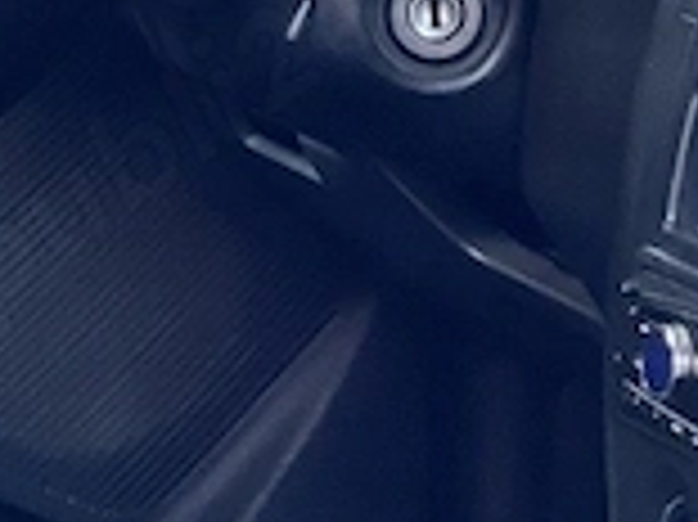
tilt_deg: -9.9
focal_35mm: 299
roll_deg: -0.2
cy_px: 112
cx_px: 419
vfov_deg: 5.0
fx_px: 6024
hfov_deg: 6.6
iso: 250
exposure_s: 1/40
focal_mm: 9
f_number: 2.8
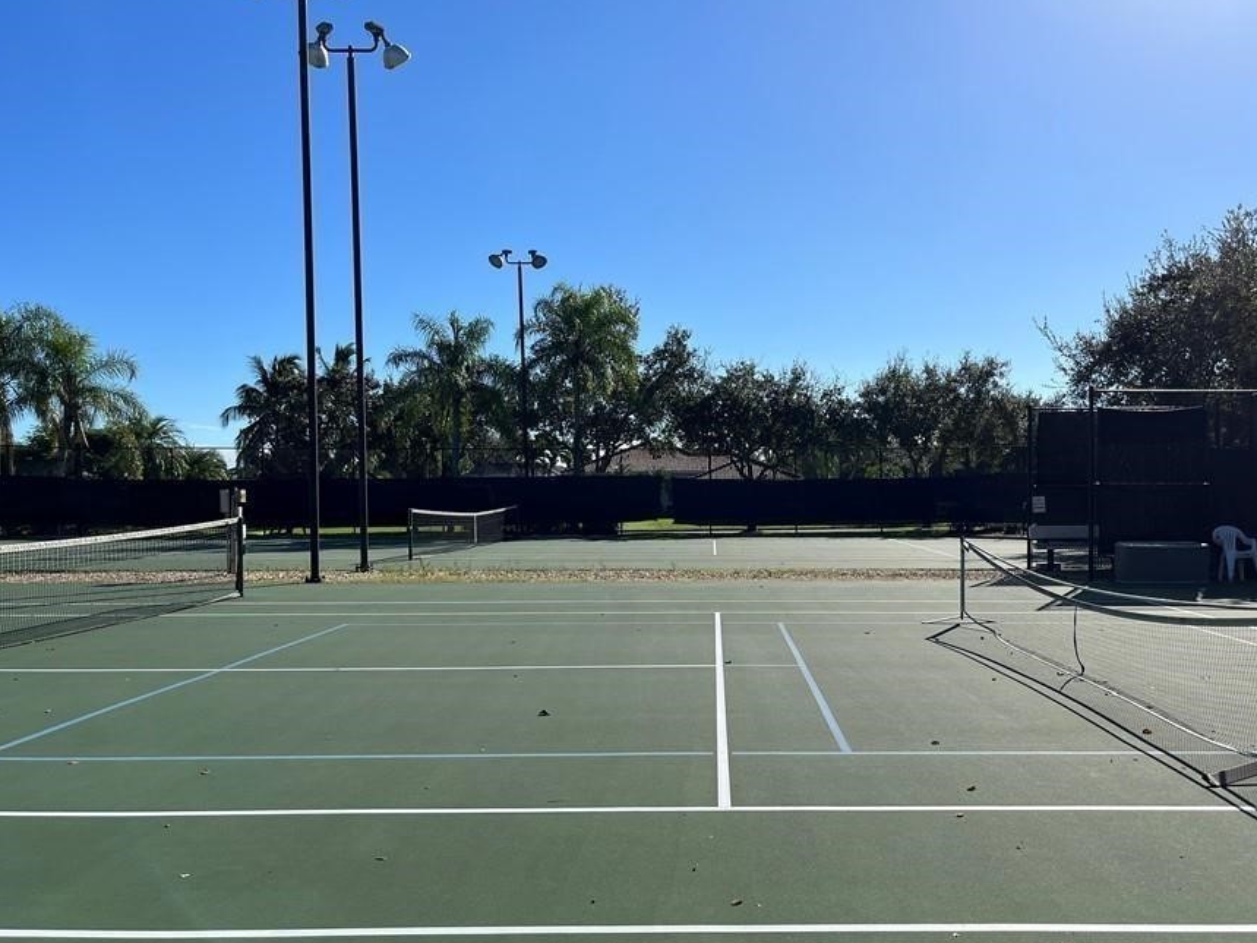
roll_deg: +0.8
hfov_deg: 58.1
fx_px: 1126
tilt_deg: -0.7
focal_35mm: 31
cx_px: 723
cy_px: 508
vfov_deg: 45.4
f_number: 1.6
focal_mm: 5.1
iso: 50
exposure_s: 1/5076
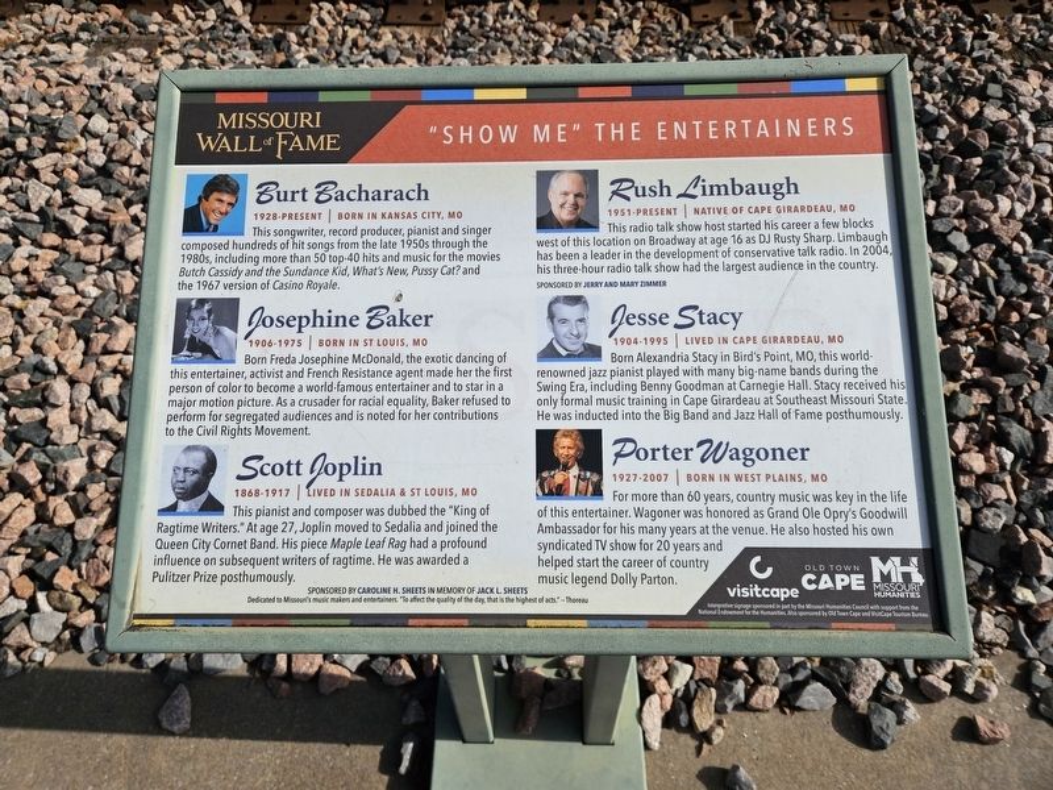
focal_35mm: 23
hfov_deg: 73.9
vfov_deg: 58.9
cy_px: 395
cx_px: 526
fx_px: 700
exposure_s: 1/7163
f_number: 1.8
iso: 25
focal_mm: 5.4
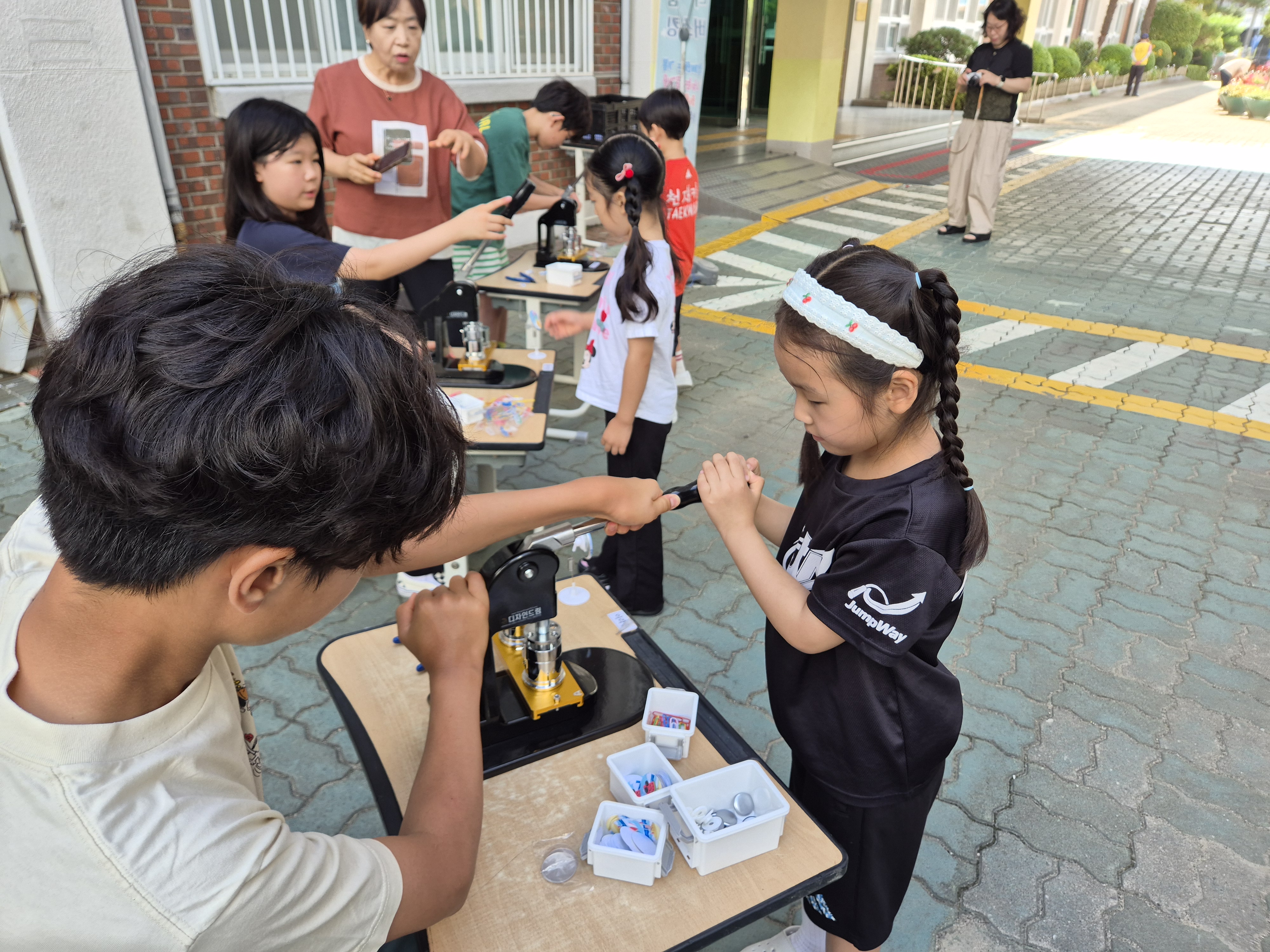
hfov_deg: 73.9
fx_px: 844
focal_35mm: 23
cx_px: 635
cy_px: 476
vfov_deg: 58.9
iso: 25
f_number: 1.8
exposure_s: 1/124
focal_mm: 5.4
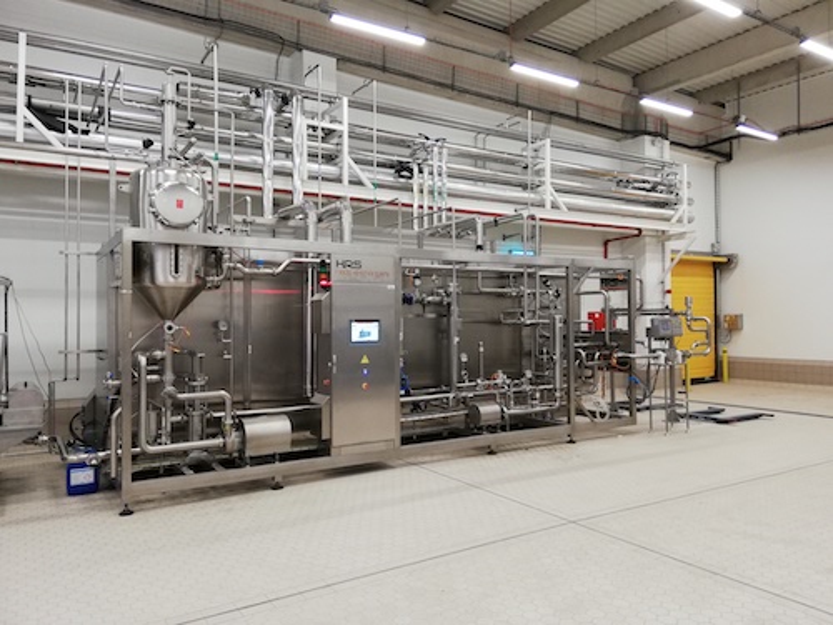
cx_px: 416
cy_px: 312
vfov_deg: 53.1
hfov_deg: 67.3
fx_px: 626
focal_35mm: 26
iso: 250
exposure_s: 1/33.3
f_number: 2.2
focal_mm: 3.81
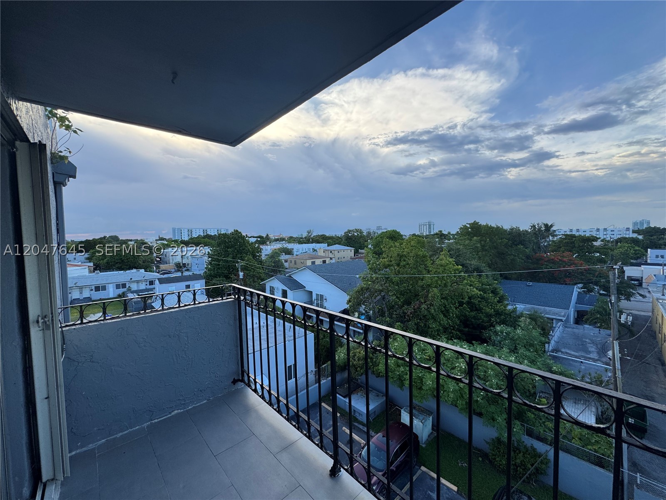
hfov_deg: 102.1
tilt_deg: -3.4
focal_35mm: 14
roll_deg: +1.3
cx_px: 333
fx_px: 269
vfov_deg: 85.7
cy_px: 250
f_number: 2.2
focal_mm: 2.22
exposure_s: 1/394
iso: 40
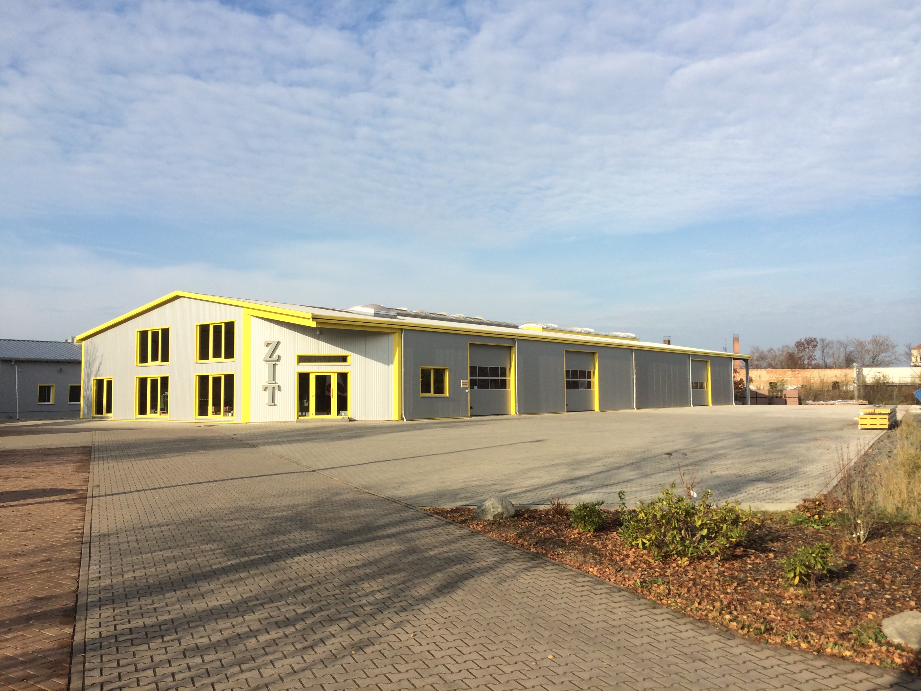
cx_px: 460
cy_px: 346
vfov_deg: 46.8
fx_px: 798
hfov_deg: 60.0
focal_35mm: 30
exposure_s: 1/2283
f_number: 2.2
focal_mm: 4.12
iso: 40
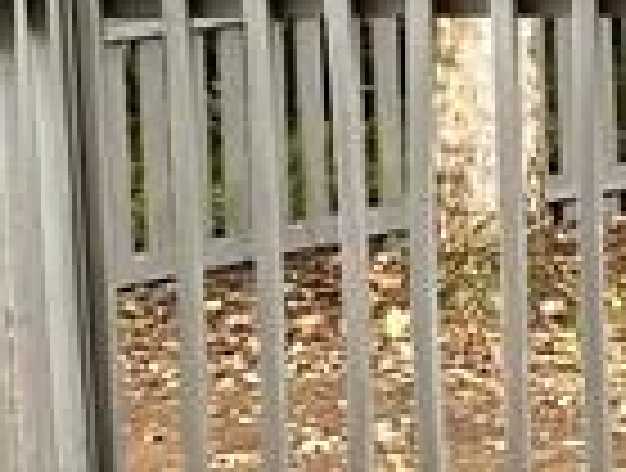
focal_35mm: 191
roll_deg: +0.4
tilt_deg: -3.6
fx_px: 3463
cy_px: -94
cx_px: 1464
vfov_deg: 7.7
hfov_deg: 9.3
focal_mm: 4.25
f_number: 1.8
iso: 50
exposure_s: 1/122
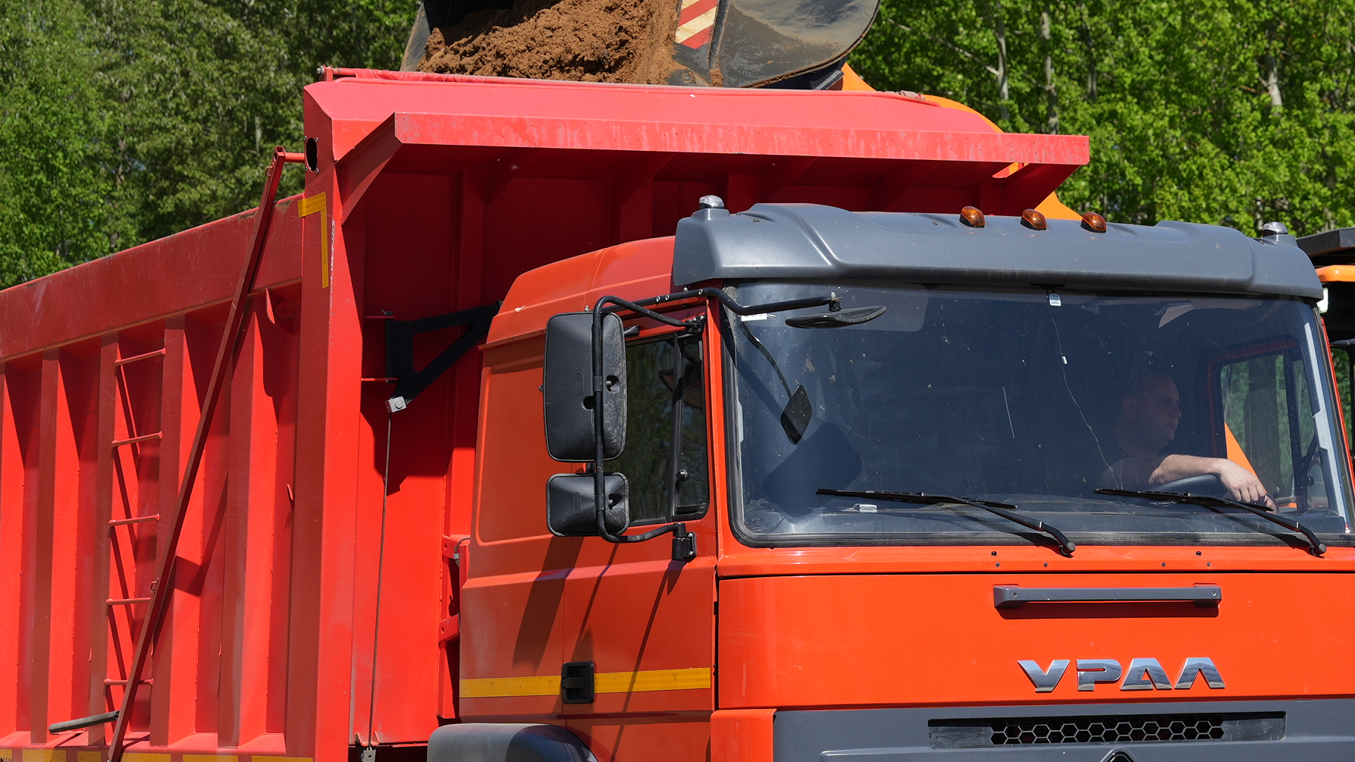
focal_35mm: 113
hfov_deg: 18.8
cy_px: 472
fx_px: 4060
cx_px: 1046
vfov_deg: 10.7
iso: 100
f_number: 5.6
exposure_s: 1/500
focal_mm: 55
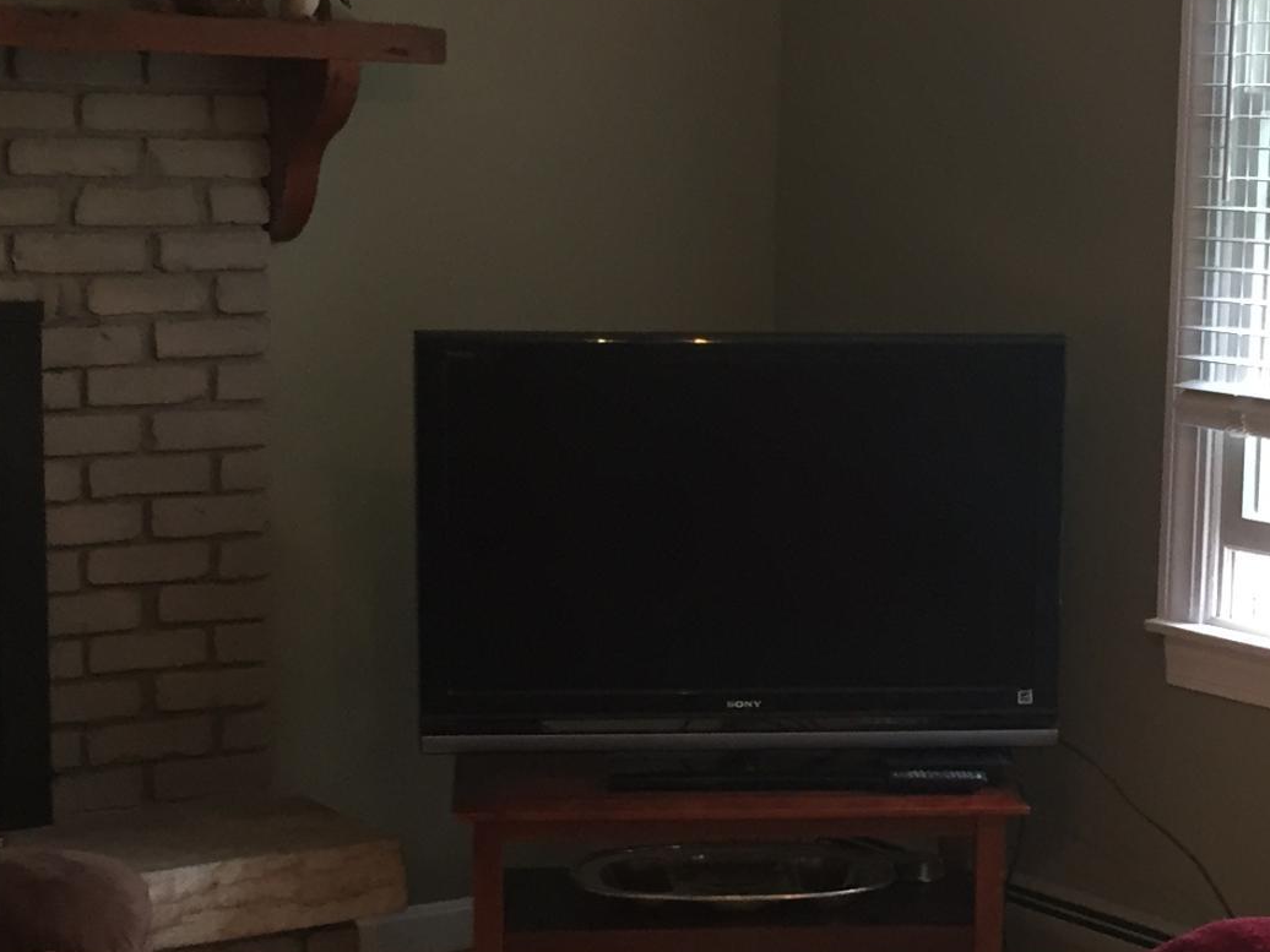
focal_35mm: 84
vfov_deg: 17.5
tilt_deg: -10.0
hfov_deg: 23.1
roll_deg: -2.4
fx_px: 3082
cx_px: 923
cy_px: 654
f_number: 2.2
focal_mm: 4.15
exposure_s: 1/30
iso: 80
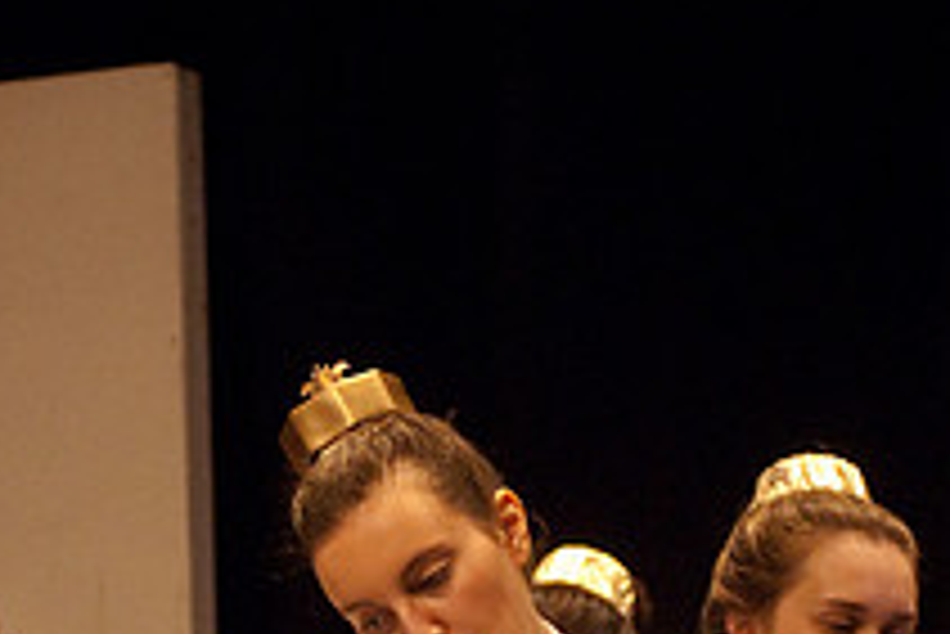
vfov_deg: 4.2
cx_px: 216
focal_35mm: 330
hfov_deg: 6.2
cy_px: 818
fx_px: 8714
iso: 1000
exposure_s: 1/200
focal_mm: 80
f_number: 2.8
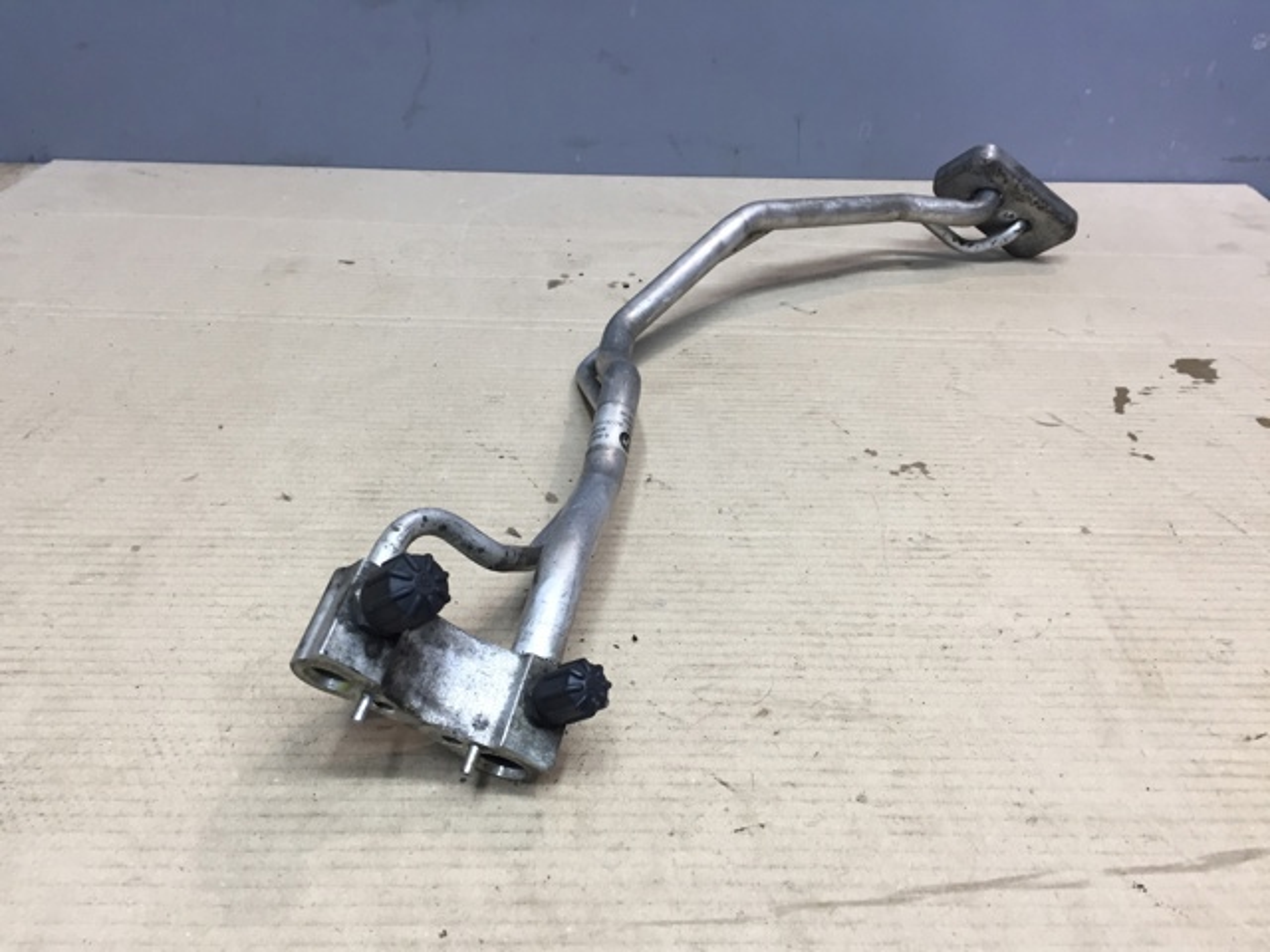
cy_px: 476
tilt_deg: -32.3
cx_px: 635
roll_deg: -2.6
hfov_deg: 61.7
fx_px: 1064
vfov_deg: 48.2
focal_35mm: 29
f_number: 2.2
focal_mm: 4.15
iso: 50
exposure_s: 1/33
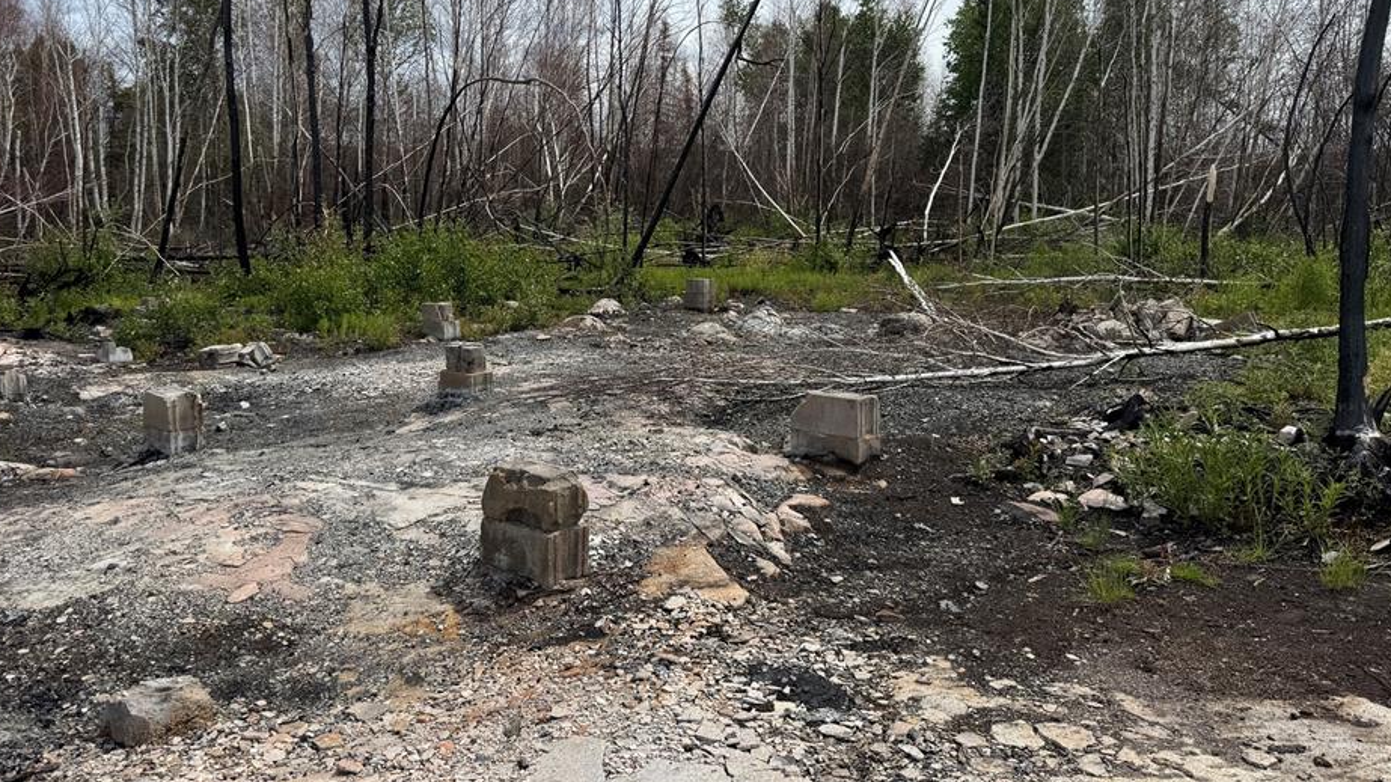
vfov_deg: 40.0
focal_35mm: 29
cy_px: 313
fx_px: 1070
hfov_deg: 65.9
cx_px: 628
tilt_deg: -4.4
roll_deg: +1.8
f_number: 1.78
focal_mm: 6.76
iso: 80
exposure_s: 1/7092
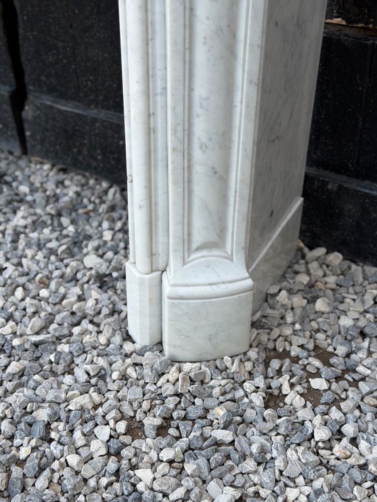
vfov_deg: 39.7
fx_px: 697
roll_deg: +0.3
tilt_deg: -36.4
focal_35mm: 48
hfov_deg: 30.3
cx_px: 188
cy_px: 251
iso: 64
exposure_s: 1/301
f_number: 1.78
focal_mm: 6.76
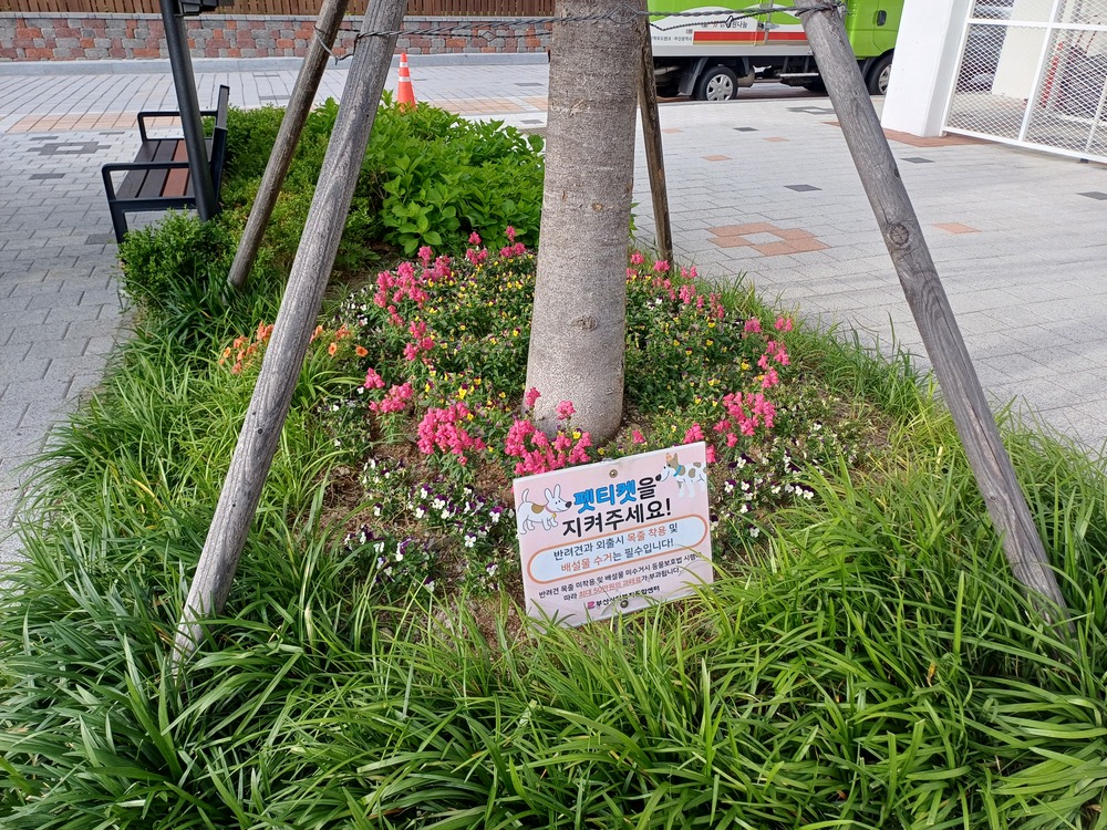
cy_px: 415
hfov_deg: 69.4
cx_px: 554
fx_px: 799
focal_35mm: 25
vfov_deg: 54.9
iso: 50
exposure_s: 1/265
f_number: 1.8
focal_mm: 4.65
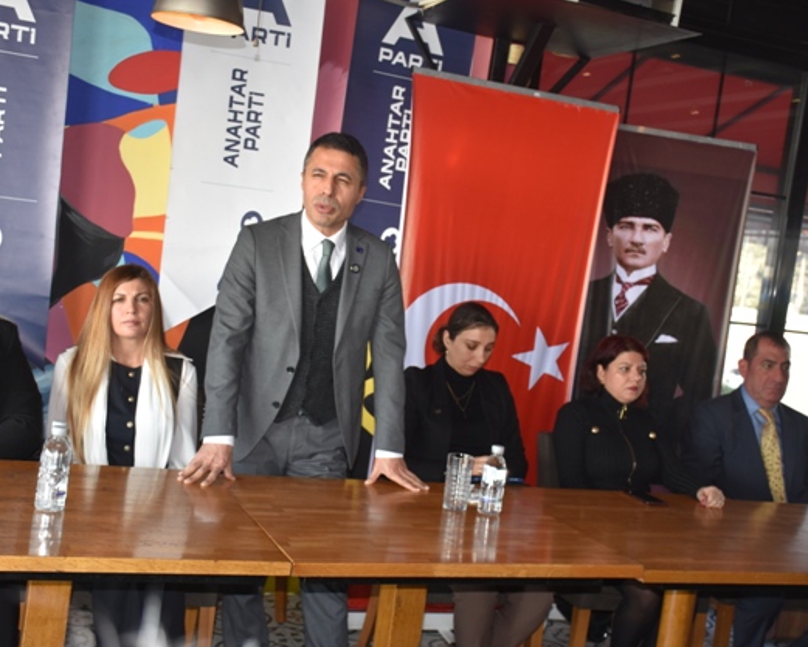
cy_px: 320
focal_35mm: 45
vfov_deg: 33.4
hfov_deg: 41.1
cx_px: 399
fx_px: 1076
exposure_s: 1/160
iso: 200
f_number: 3.8
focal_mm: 26
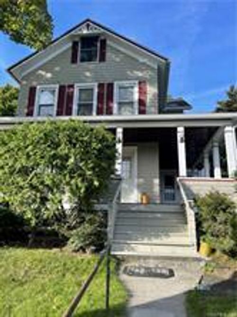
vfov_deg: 67.4
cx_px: 118
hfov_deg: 53.0
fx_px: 238
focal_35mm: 26
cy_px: 158
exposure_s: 1/1252
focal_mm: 5.1
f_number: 1.6
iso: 32
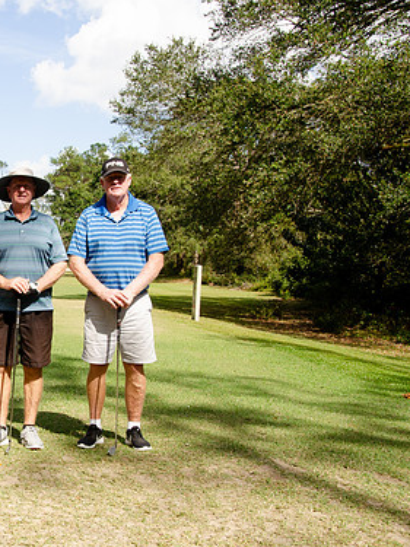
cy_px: 277
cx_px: 0
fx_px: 774
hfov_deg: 27.9
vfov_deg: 38.9
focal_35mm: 49
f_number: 10
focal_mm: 22
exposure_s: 1/400
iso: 400
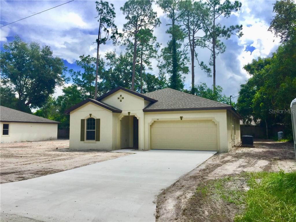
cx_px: 148
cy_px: 111
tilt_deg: +2.7
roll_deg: -1.7
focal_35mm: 29
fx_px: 248
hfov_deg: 61.7
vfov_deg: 48.2
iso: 32
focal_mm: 4.15
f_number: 2.2
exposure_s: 1/1582
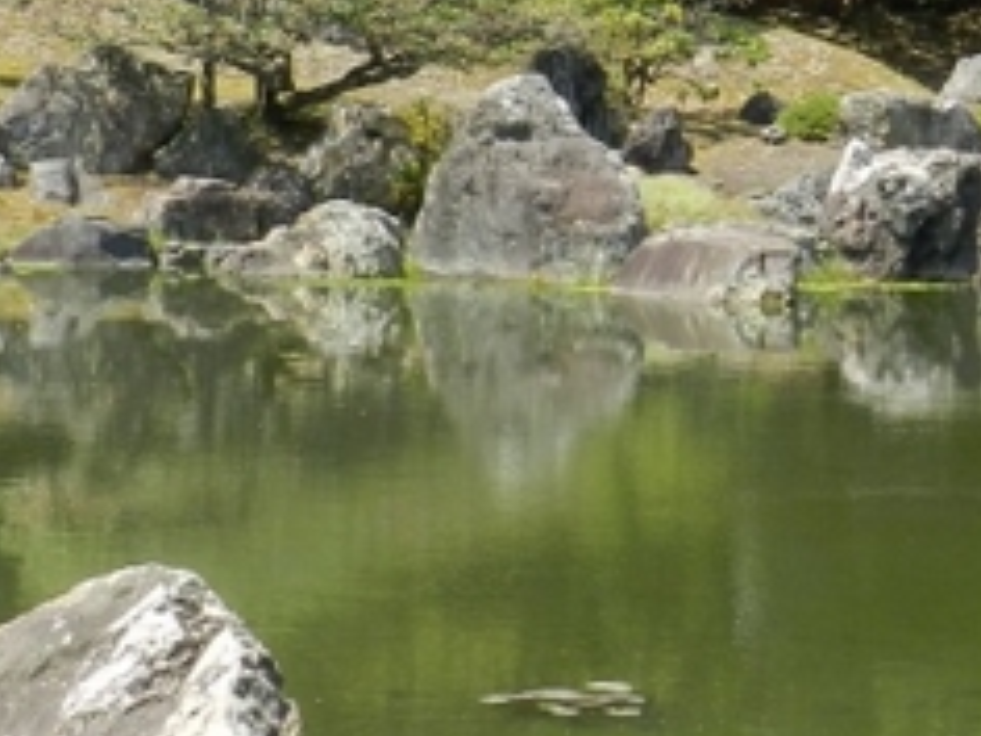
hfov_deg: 12.7
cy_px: -12
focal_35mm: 156
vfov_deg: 9.4
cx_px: 461
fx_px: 4421
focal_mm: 8.1
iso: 160
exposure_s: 1/500
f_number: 4.2
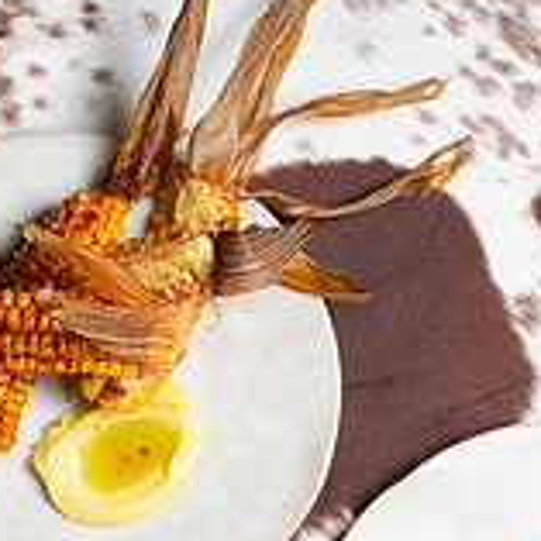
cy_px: 682
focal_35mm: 122
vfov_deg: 13.8
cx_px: 248
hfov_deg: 14.3
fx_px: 2157
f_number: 7.1
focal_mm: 50
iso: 400
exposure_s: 1/200
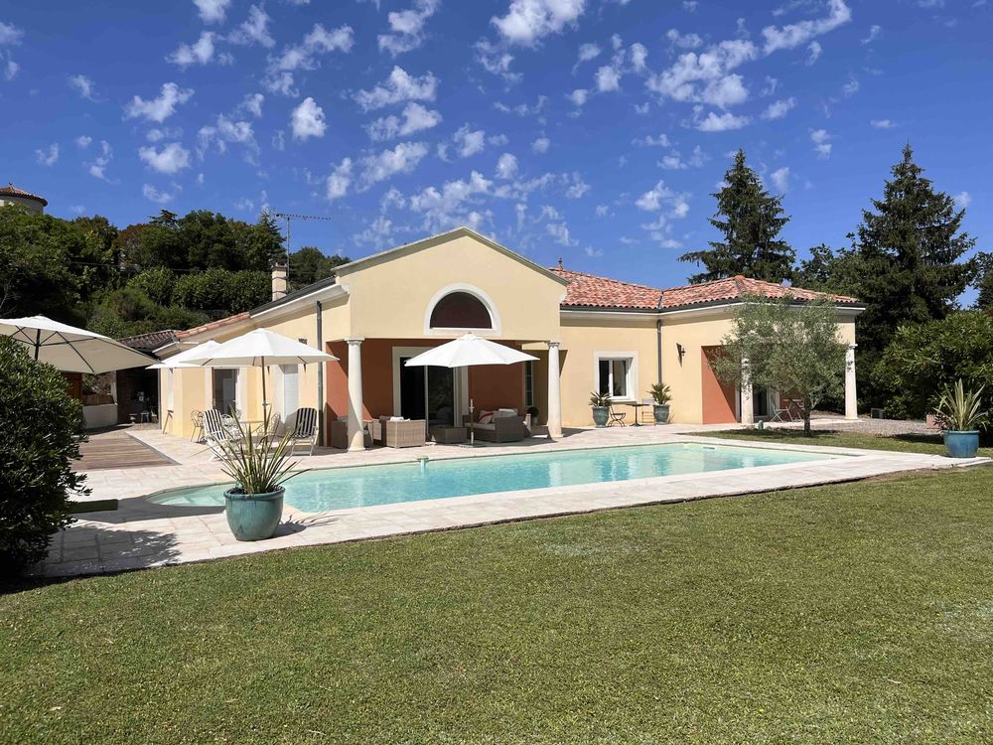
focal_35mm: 26
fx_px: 746
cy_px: 372
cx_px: 496
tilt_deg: +0.5
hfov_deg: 67.3
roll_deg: +1.2
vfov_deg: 53.1
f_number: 1.6
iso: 50
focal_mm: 5.1
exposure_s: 1/7353
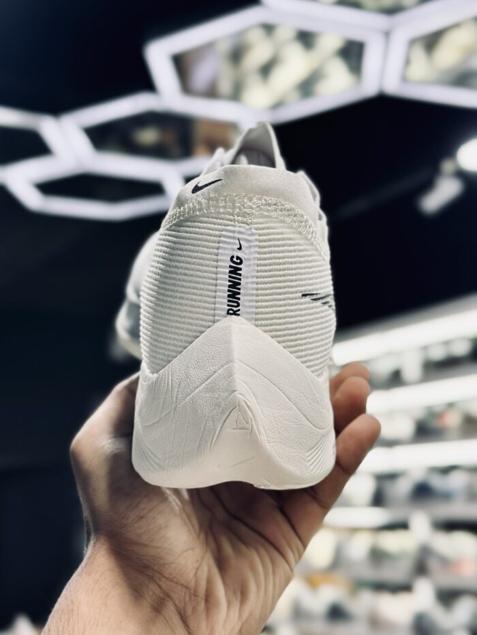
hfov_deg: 30.3
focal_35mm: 48
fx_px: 882
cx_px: 238
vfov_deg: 39.7
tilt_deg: +12.9
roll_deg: -1.4
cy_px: 318
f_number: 1.78
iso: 80
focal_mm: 6.86
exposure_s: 1/100
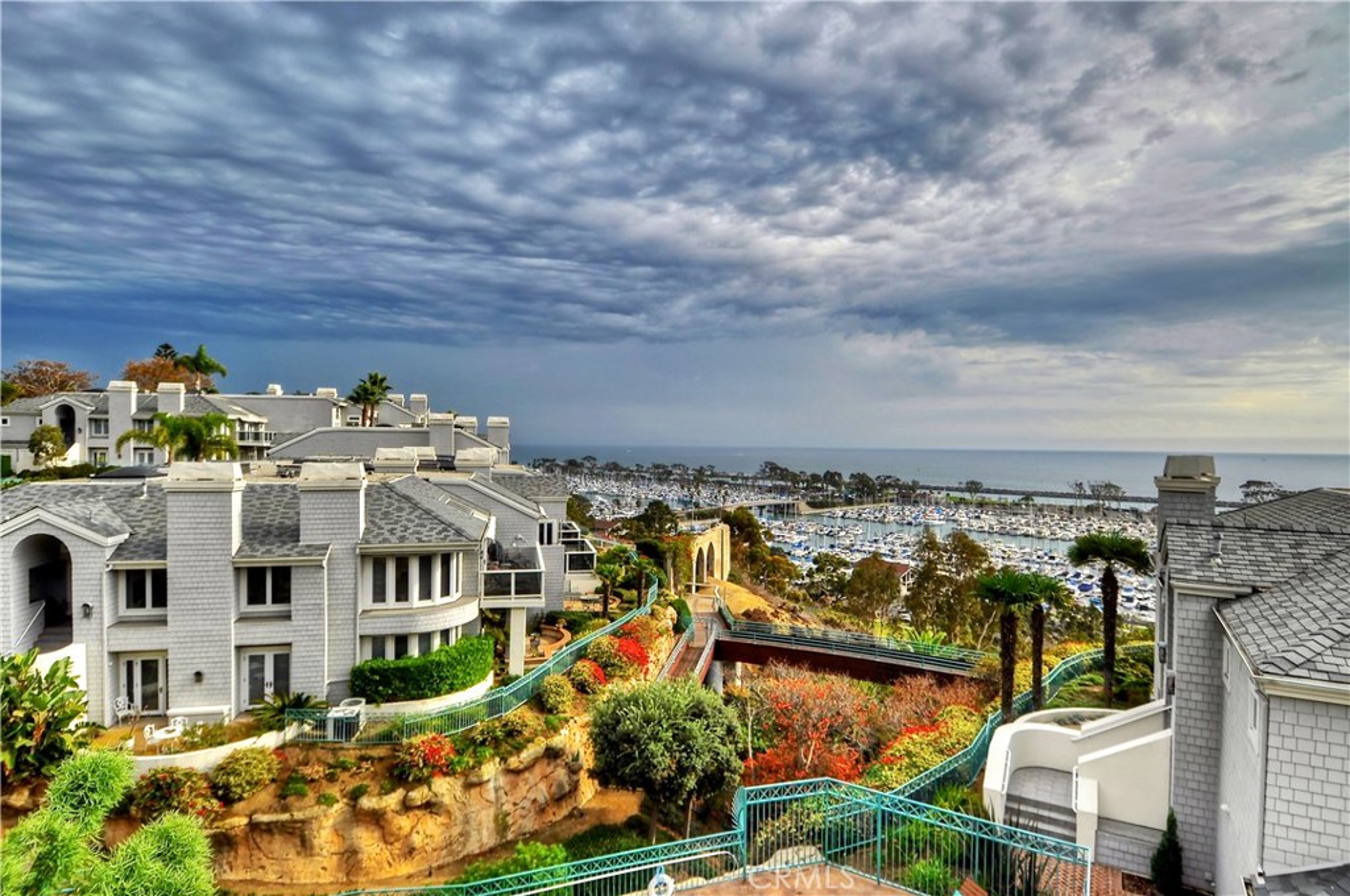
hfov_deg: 90.1
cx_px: 675
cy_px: 448
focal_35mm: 18
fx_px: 674
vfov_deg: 67.2
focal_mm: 12
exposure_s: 1/1250
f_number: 7.1
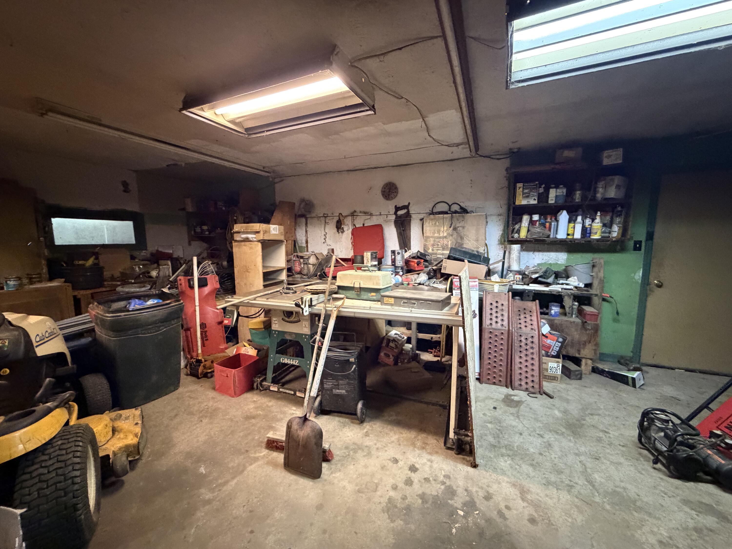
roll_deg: +1.4
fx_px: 296
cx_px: 366
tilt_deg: -6.1
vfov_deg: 85.7
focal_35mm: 14
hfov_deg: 102.1
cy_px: 274
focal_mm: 2.22
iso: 1000
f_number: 2.2
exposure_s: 1/40
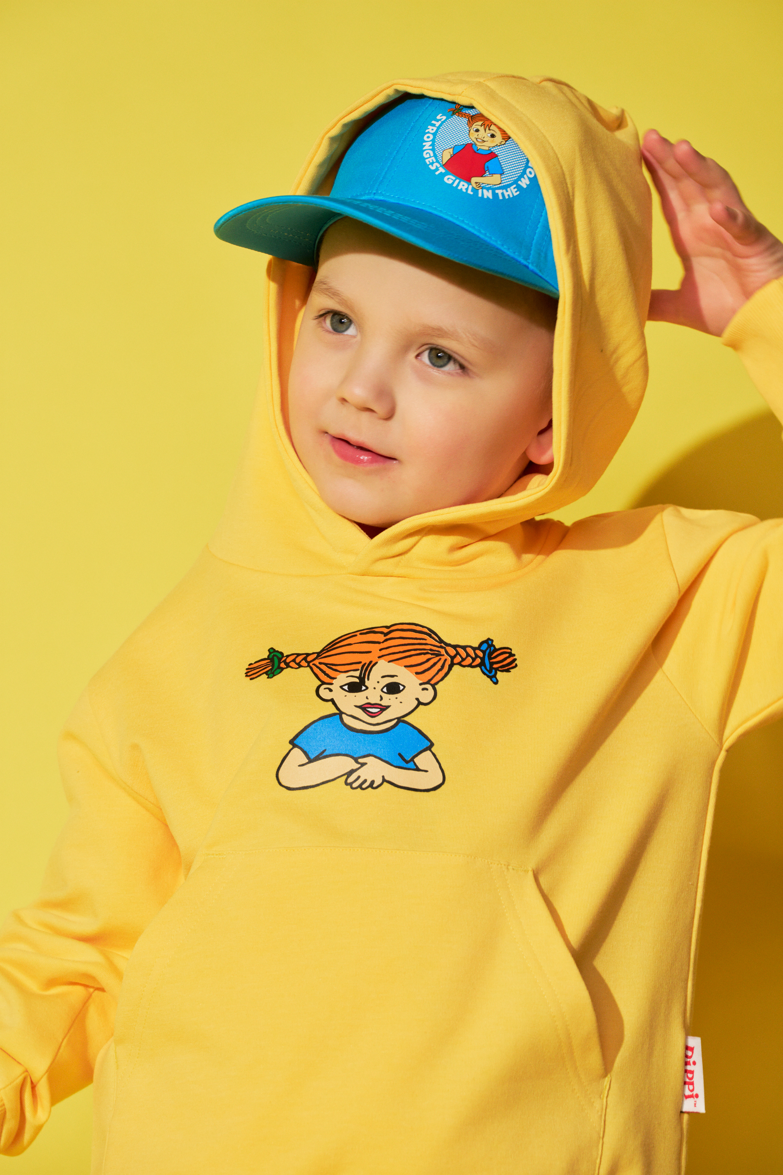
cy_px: 588
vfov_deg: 13.7
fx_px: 4893
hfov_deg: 9.1
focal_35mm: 150
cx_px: 392
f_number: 6.3
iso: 400
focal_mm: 150
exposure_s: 1/200
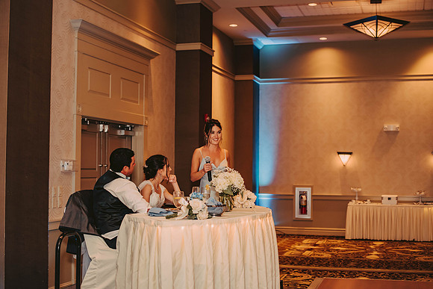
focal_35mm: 50
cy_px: 144
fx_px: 602
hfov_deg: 39.6
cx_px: 216
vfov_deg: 27.0
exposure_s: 1/125
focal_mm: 50
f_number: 2.5
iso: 800
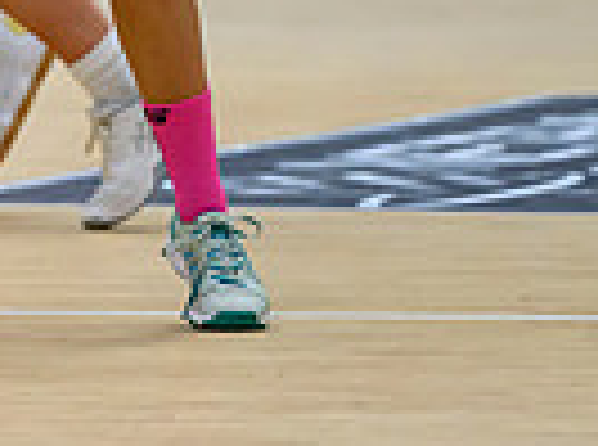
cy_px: -488
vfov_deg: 1.4
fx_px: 17969
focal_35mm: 1043
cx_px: -330
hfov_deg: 1.9
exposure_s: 1/1000
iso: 3200
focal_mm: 200
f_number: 3.2
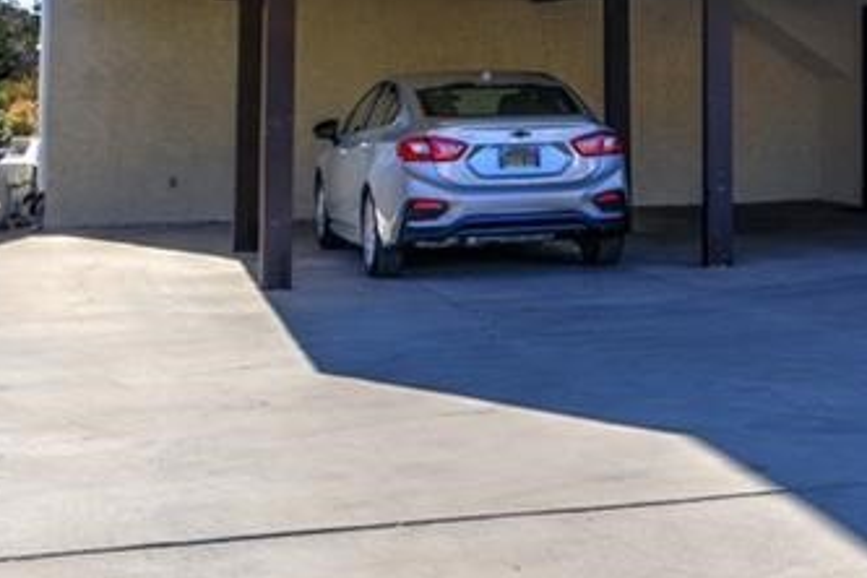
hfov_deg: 22.4
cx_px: 1062
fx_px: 1999
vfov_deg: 16.0
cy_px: -51
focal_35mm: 83
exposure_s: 1/280
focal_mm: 18
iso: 320
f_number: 5.6
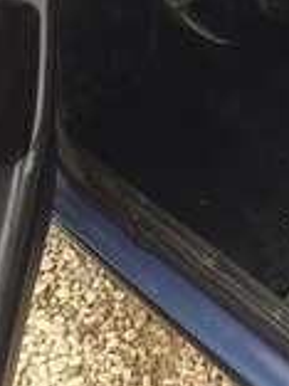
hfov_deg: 15.6
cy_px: -109
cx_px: 324
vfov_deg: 19.7
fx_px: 1024
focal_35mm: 92
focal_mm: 4.15
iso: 40
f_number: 2.2
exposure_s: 1/100
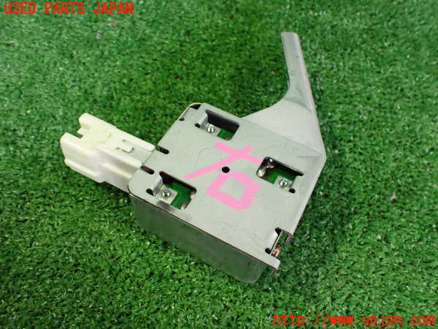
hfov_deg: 60.0
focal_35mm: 30
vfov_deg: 46.8
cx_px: 219
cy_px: 164
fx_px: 380
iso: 800
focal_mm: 5.4
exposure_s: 1/40
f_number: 2.3
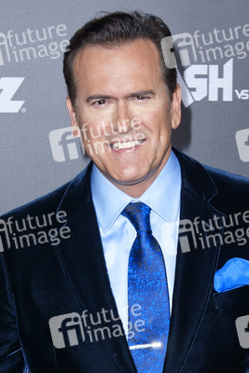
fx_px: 466
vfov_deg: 43.6
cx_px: 124
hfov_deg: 29.9
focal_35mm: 45
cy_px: 186
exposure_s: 1/320
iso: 500
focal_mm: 45
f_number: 5.6
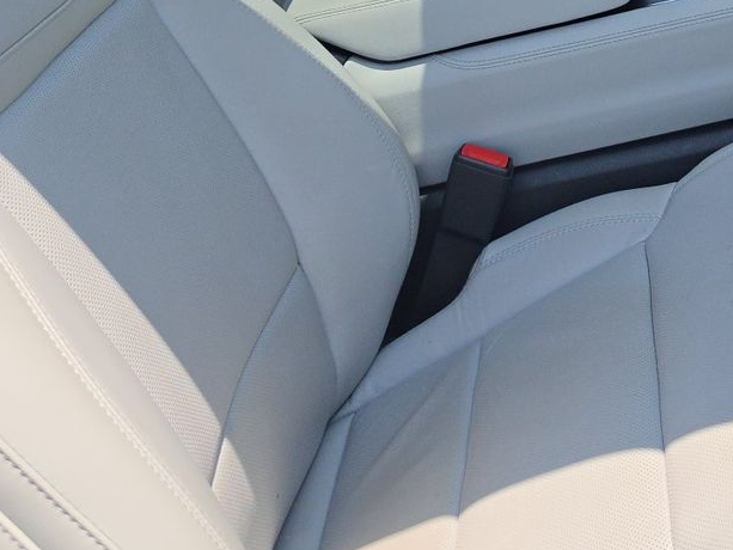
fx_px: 1271
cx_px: 543
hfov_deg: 31.6
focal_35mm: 60
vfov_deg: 22.6
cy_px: -103
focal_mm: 6.5
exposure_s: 1/4055
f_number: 1.4
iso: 64
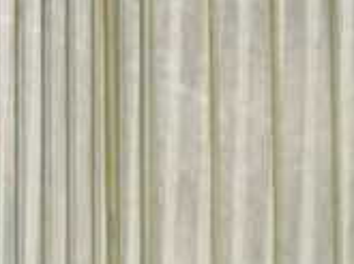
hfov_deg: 5.1
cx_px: 895
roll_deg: +1.2
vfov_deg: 3.9
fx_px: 3867
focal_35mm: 379
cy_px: -187
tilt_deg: +3.4
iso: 160
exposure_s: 1/50
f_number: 1.6
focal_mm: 5.96
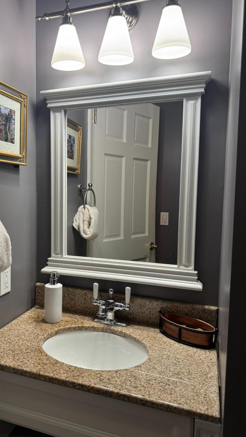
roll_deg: -0.3
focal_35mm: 27
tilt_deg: -4.8
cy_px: 220
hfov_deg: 42.5
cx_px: 87
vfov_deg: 69.9
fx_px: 313
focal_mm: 6.76
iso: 125
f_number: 1.78
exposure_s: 1/60
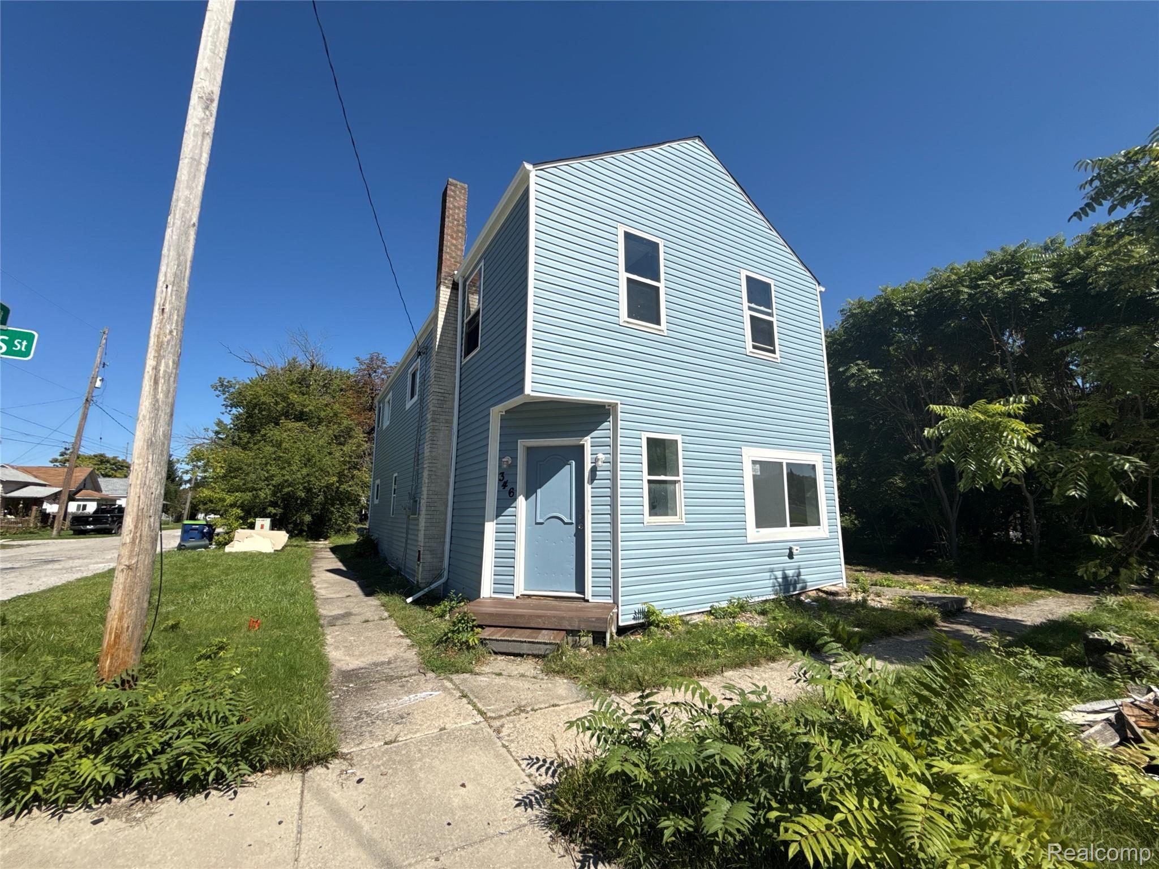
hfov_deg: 102.1
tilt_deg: +10.3
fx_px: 469
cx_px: 580
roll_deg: +1.1
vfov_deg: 85.7
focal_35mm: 14
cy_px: 434
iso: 50
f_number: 2.2
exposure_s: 1/3891
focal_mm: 2.22
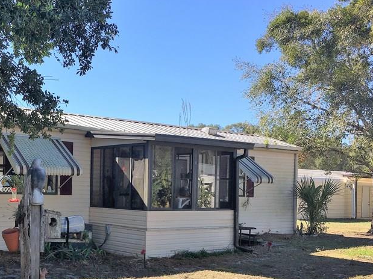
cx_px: 118
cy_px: 198
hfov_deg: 39.1
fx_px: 517
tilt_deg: -0.3
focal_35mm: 48
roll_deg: -1.2
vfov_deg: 29.9
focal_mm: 4.15
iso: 25
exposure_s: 1/864
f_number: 2.2
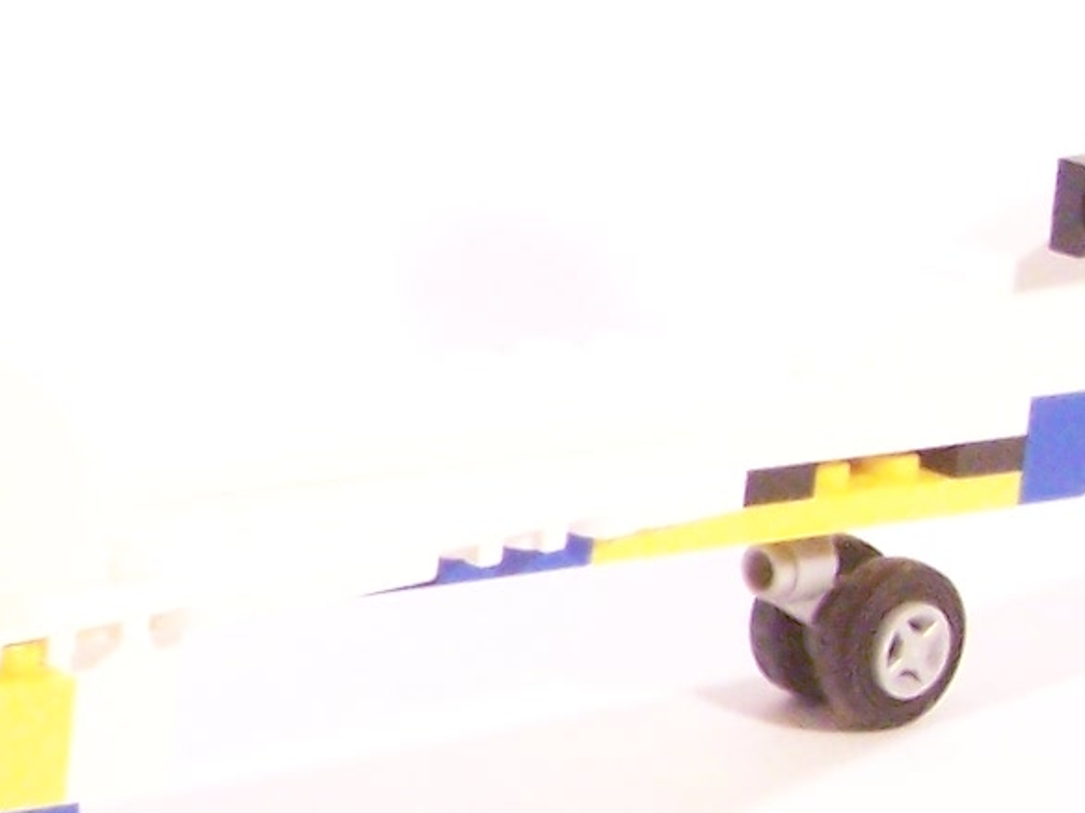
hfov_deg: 9.1
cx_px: -508
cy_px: 322
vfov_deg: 7.0
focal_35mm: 212
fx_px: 6644
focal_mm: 8
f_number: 3.6
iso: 400
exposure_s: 1/20
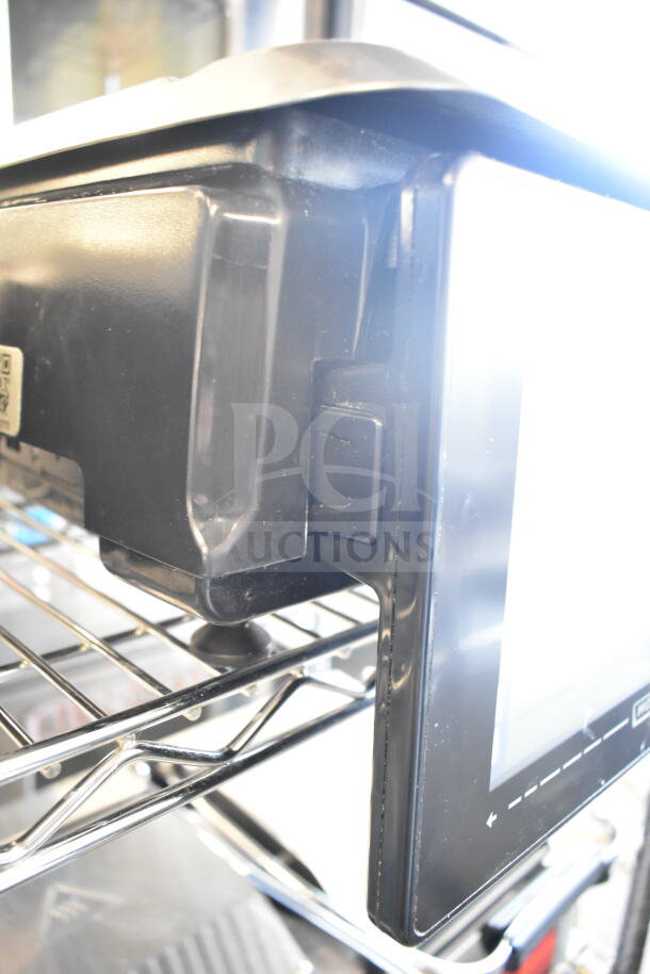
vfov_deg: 67.4
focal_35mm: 27
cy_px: 487
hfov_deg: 48.0
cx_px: 325
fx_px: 731
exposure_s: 1/30
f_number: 3.5
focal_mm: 18
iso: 4500
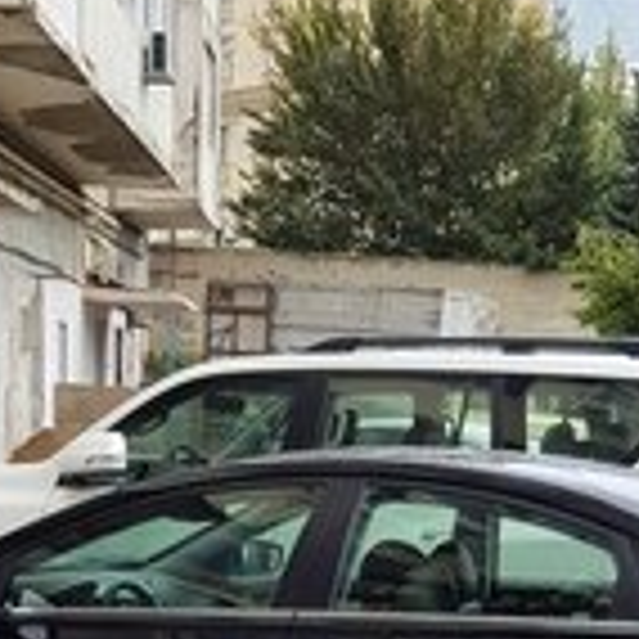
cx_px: 410
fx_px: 1671
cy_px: 972
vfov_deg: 18.9
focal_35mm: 80
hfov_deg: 21.6
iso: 40
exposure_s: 1/311
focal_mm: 4.2
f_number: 1.7
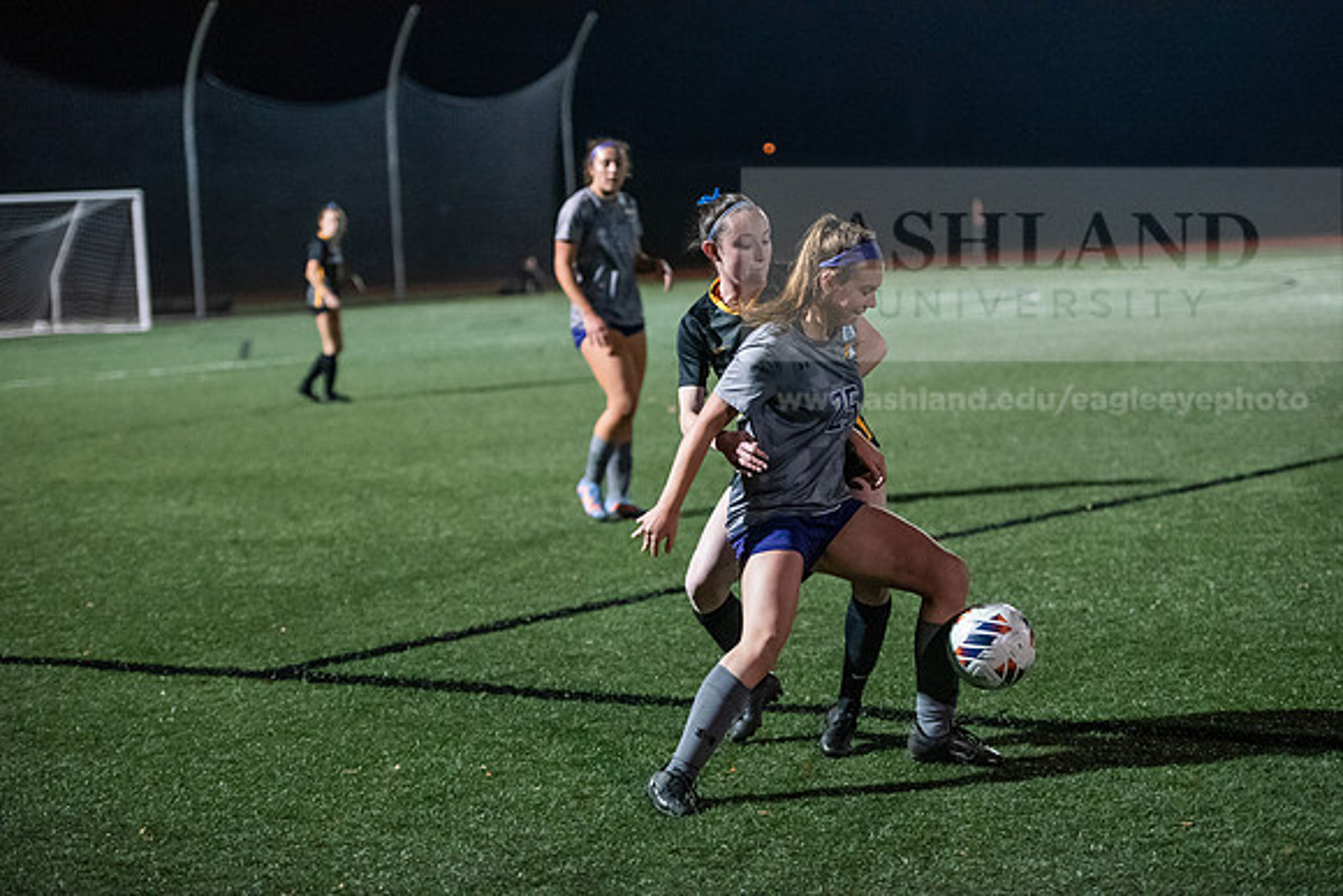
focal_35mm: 86
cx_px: 672
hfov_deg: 23.6
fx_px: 3209
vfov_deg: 15.9
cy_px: 448
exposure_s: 1/1000
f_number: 2.8
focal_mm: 86
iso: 8000
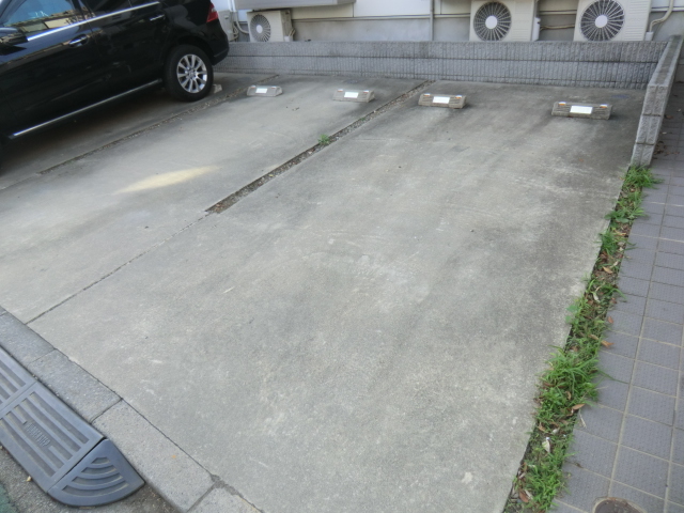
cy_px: 256
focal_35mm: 24
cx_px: 342
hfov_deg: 71.6
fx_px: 474
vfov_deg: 56.8
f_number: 3.2
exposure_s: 1/125
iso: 80
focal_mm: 4.3
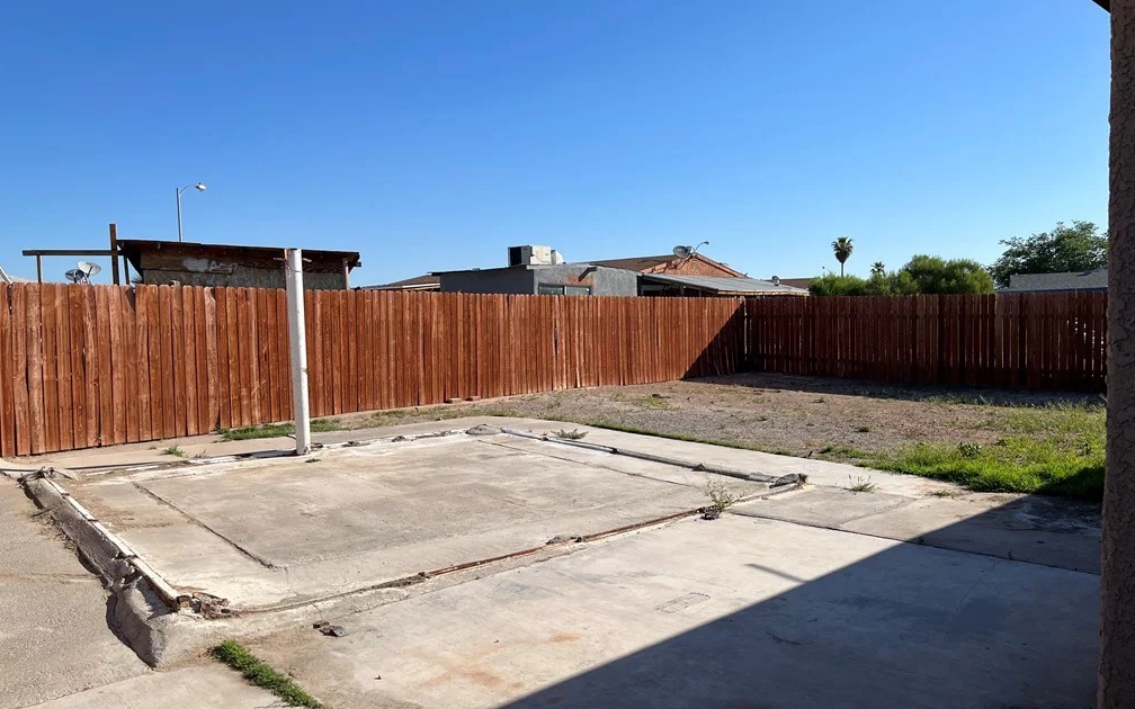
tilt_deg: -3.7
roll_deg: +1.6
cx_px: 564
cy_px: 379
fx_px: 866
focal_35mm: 28
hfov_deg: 66.5
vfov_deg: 44.5
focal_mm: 5.1
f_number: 1.6
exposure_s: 1/4651
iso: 50
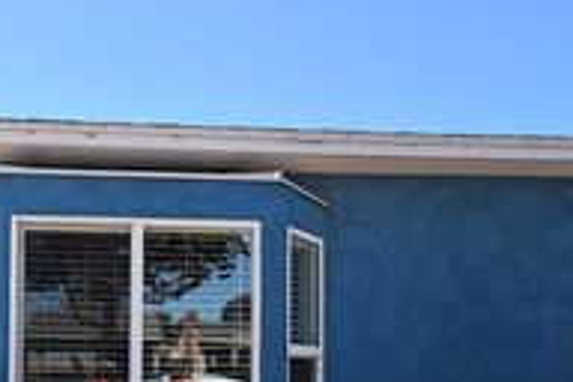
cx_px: 137
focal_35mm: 38
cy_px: 360
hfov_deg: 48.6
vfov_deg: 32.9
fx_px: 605
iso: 40
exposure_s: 1/694
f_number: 2.2
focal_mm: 2.22
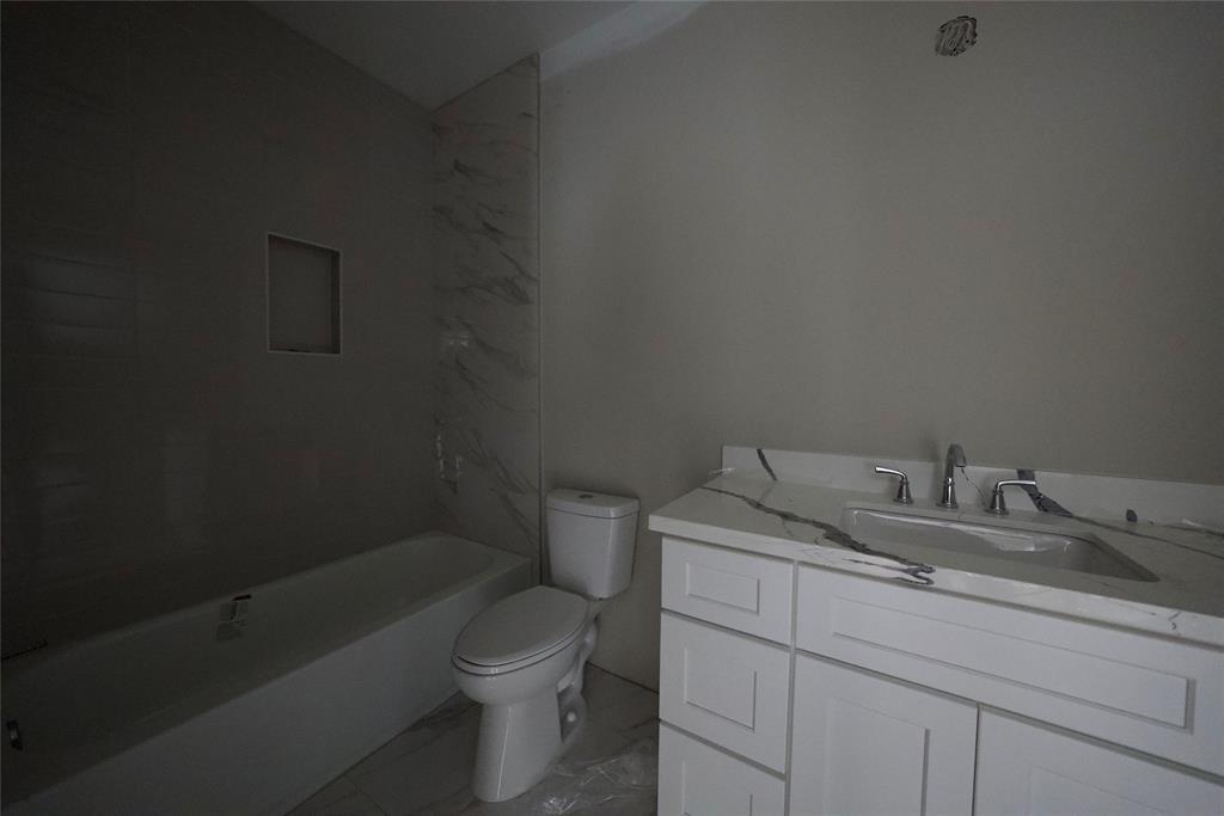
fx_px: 408
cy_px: 408
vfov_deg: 90.0
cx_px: 612
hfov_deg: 112.6
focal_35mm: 12
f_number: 2.8
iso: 10000
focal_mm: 12
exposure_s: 1/160
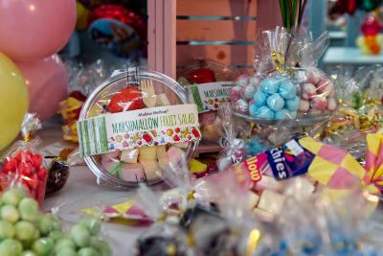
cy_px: 128
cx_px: 192
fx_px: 447
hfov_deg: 46.4
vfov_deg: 31.9
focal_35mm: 42
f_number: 3.2
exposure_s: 1/1250
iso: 800
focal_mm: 28
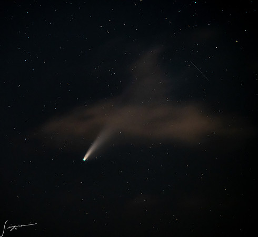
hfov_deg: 8.3
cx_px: 80
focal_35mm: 220
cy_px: 118
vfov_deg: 7.6
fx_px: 1778
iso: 1600
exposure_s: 8
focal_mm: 180
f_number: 4
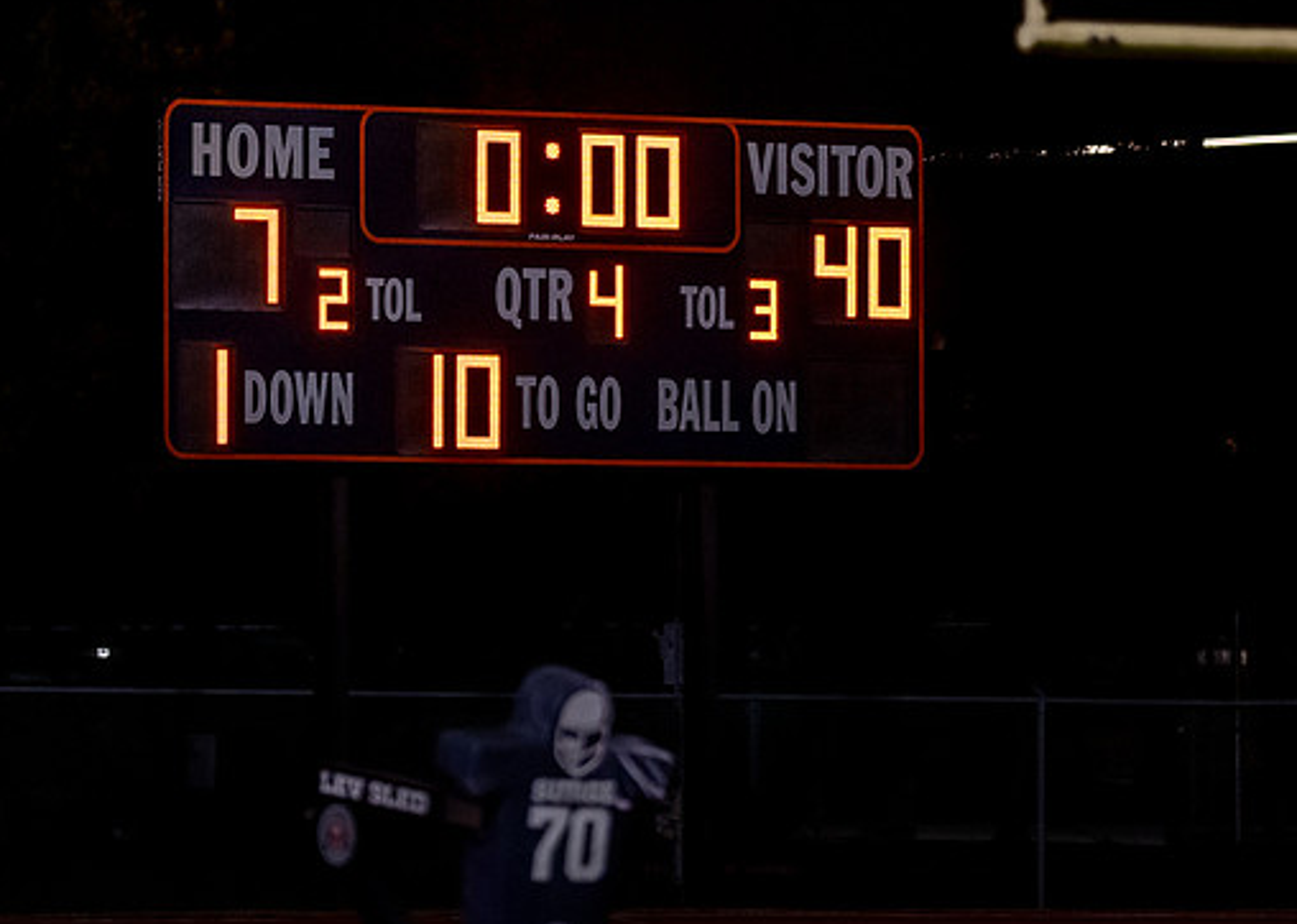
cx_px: 661
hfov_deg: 5.7
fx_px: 12956
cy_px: 291
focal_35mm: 352
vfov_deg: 4.1
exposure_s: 1/1000
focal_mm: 135
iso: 1600
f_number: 1.8
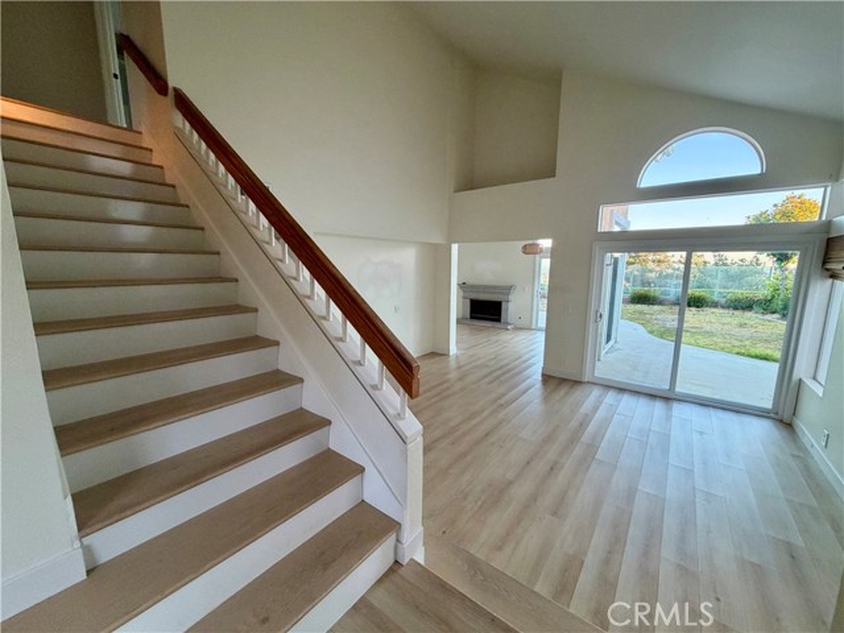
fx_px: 341
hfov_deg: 102.1
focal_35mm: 14
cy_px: 316
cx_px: 422
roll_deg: -0.9
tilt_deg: -9.3
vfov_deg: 85.7
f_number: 2.2
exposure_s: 1/60
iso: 200
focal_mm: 2.22
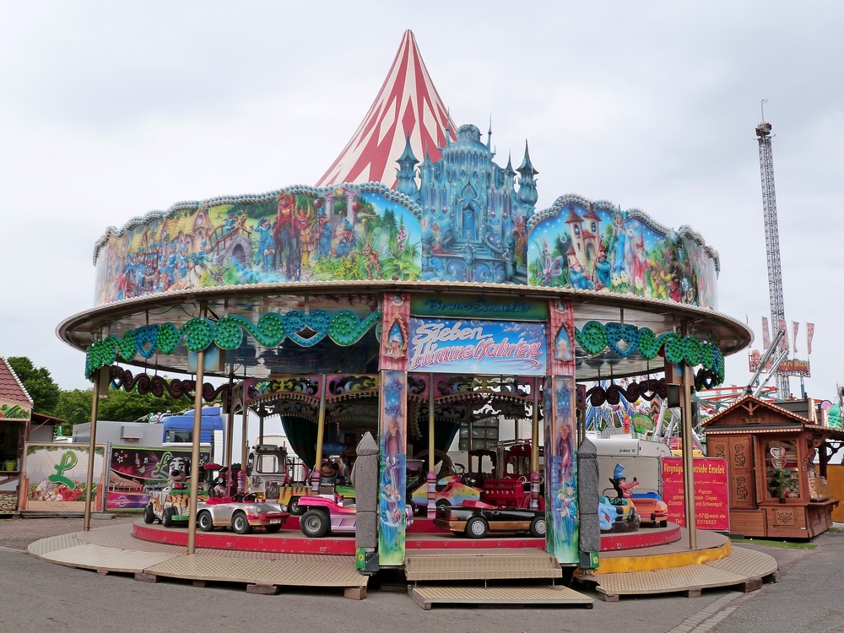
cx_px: 422
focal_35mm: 34
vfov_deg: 41.8
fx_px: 829
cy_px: 316
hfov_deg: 54.0
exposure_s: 1/320
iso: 160
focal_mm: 6.1
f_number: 5.6
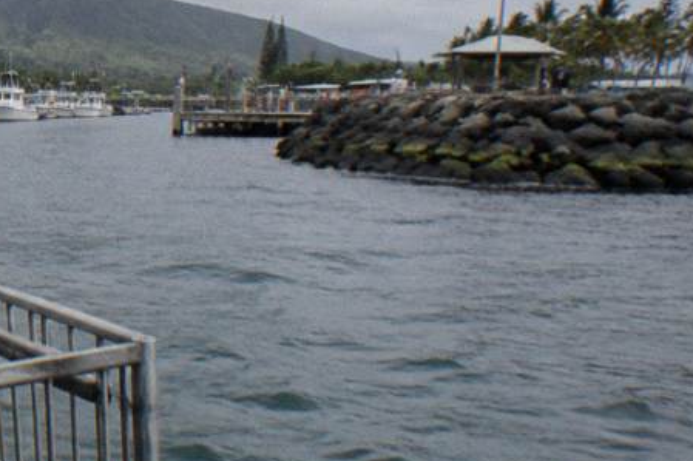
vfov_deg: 17.4
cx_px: -11
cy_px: 330
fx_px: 1501
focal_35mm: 78
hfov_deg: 24.7
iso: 400
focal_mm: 35
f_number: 11
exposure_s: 1/160
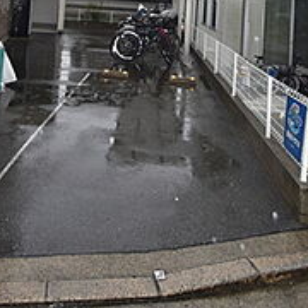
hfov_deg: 48.1
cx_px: 118
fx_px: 342
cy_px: -19
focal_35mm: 34
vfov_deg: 40.5
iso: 220
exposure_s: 1/200
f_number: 5
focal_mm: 10
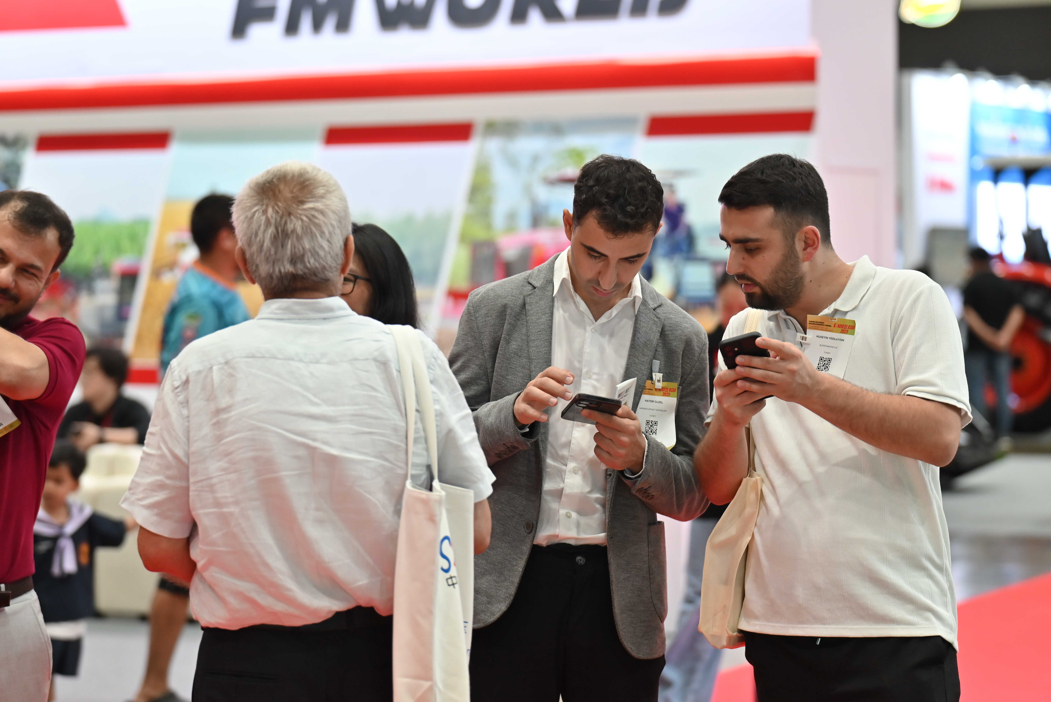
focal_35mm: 102
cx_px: 526
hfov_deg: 20.0
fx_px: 2979
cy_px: 351
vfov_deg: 13.4
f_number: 2.8
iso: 1250
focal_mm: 102
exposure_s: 1/200
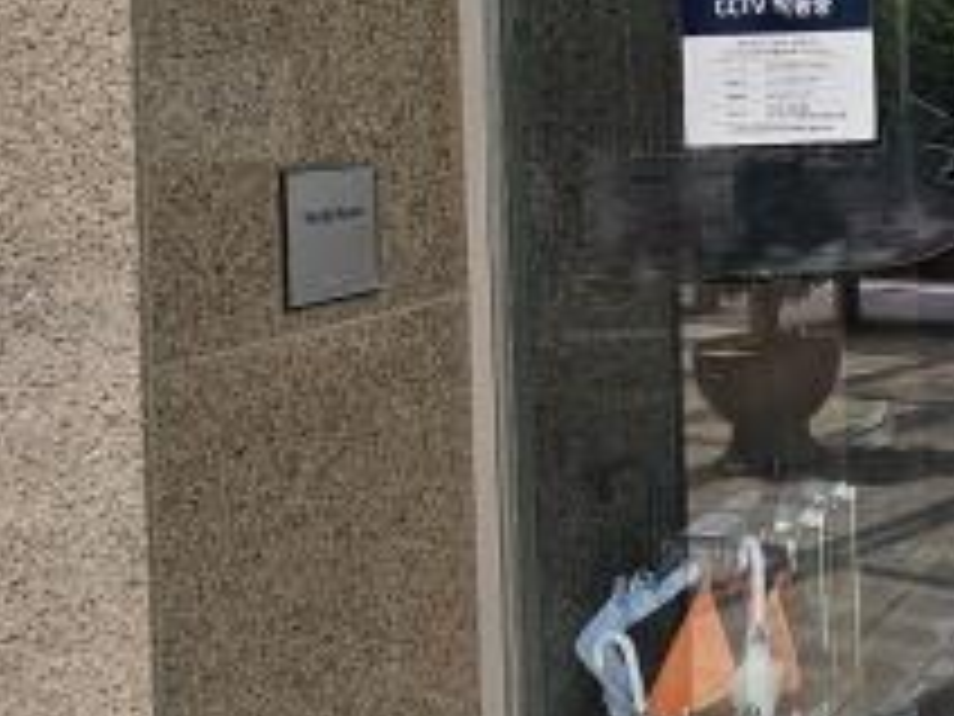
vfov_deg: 28.5
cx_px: 1206
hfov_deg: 31.2
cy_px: 72
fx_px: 1350
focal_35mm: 49
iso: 50
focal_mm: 2.2
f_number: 2.2
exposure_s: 1/393
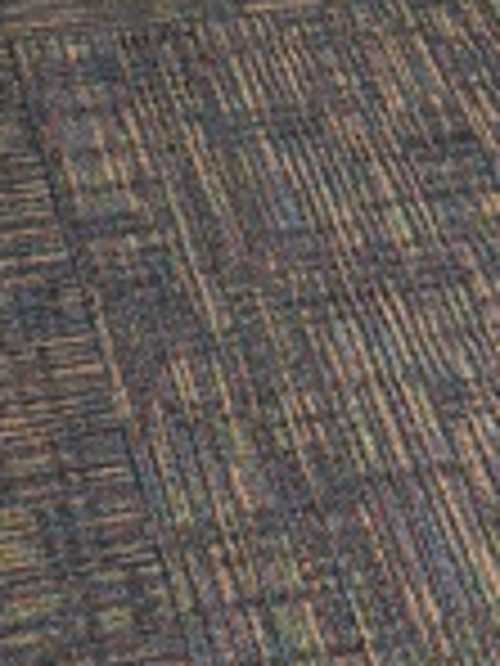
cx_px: 167
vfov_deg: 9.3
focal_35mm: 180
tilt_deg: -17.4
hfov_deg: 8.2
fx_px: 3467
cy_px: -1174
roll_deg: -2.1
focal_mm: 5.96
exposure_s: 1/60
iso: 125
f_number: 1.6
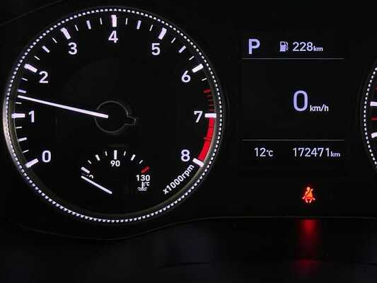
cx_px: 290
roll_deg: -0.1
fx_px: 882
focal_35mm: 81
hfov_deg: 23.8
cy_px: 87
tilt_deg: -24.3
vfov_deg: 18.2
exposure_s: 1/50
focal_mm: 6.86
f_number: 1.78
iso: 250
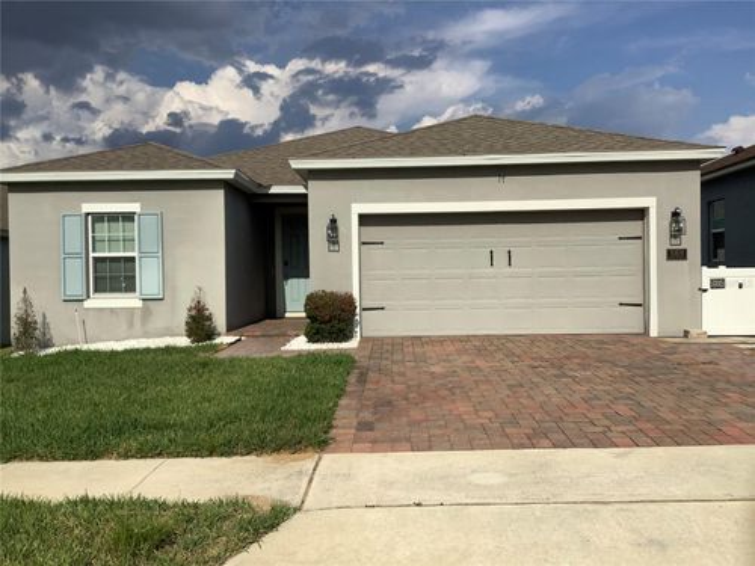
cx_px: 378
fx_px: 676
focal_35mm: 31
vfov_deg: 45.4
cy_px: 283
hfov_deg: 58.4
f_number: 2.4
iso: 25
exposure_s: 1/3021
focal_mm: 3.3
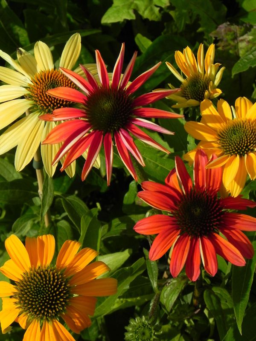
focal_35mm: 129
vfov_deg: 15.3
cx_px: 128
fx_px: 1272
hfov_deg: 11.5
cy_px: 170
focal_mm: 23
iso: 160
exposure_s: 1/1250
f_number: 6.3
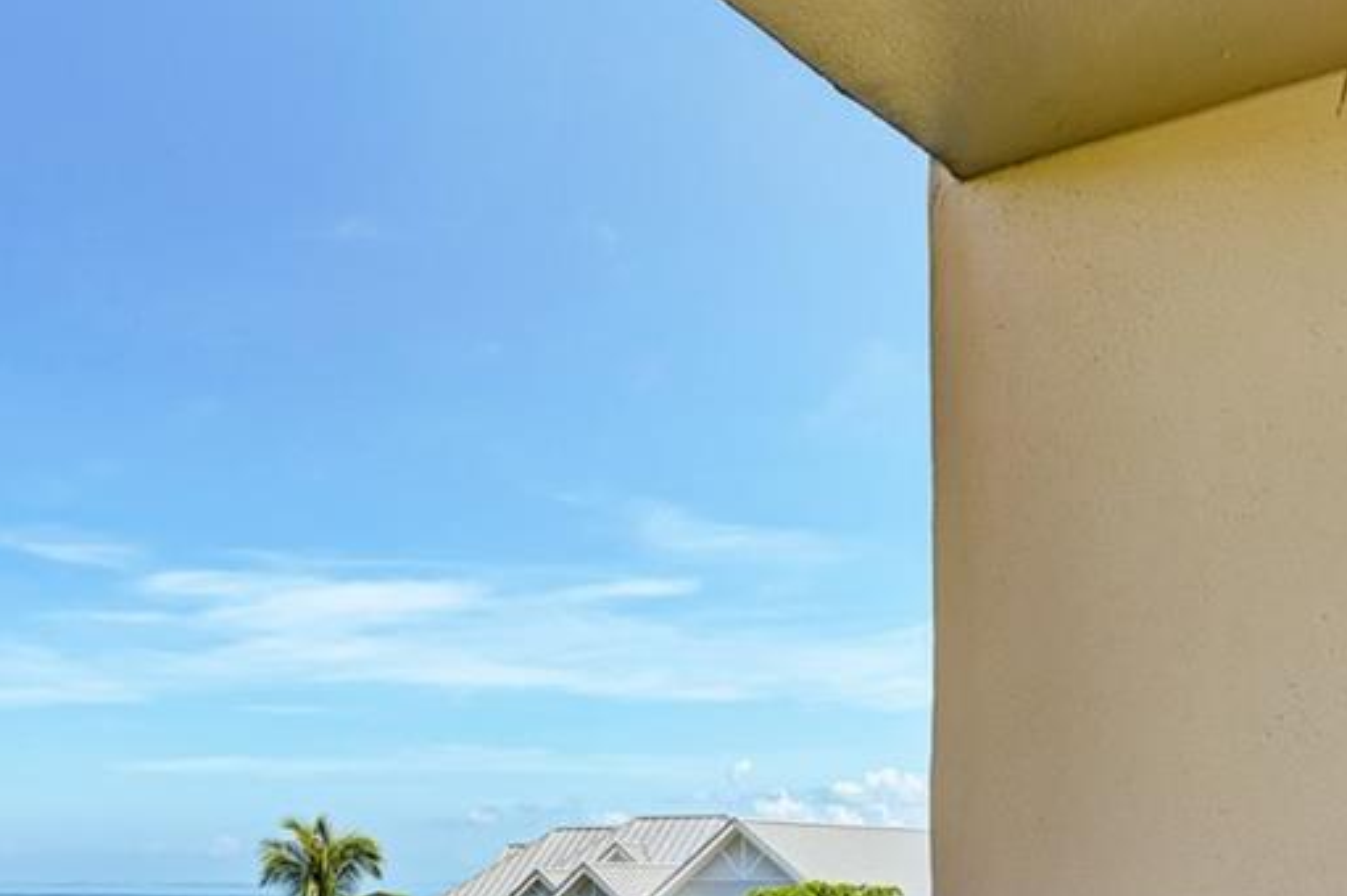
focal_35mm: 47
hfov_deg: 40.4
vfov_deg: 27.3
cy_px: 851
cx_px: 293
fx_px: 1757
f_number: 14
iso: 100
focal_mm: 15
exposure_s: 1/50
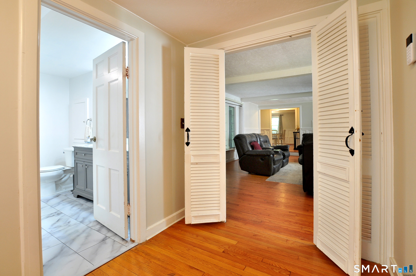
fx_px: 173
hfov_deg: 100.5
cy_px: 138
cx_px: 208
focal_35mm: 15
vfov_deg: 77.2
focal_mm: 10
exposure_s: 1/10
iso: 200
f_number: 5
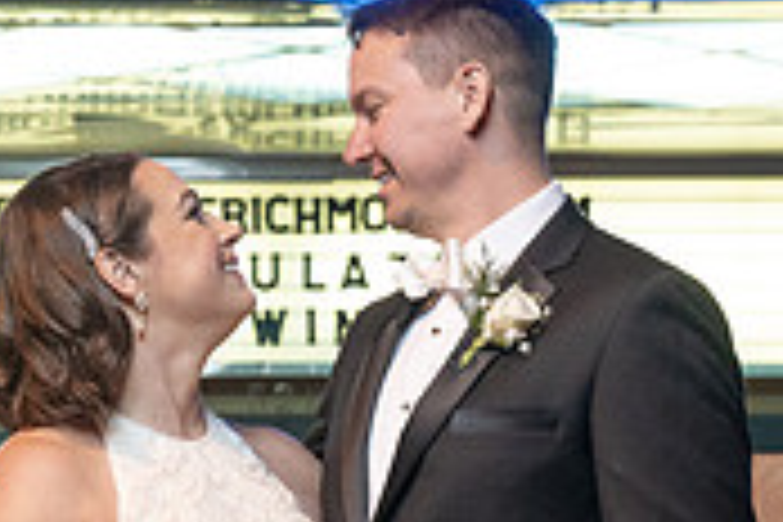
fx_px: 3849
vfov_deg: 7.8
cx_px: 234
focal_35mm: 177
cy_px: 317
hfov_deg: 11.6
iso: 4000
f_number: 4
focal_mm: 53
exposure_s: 1/100
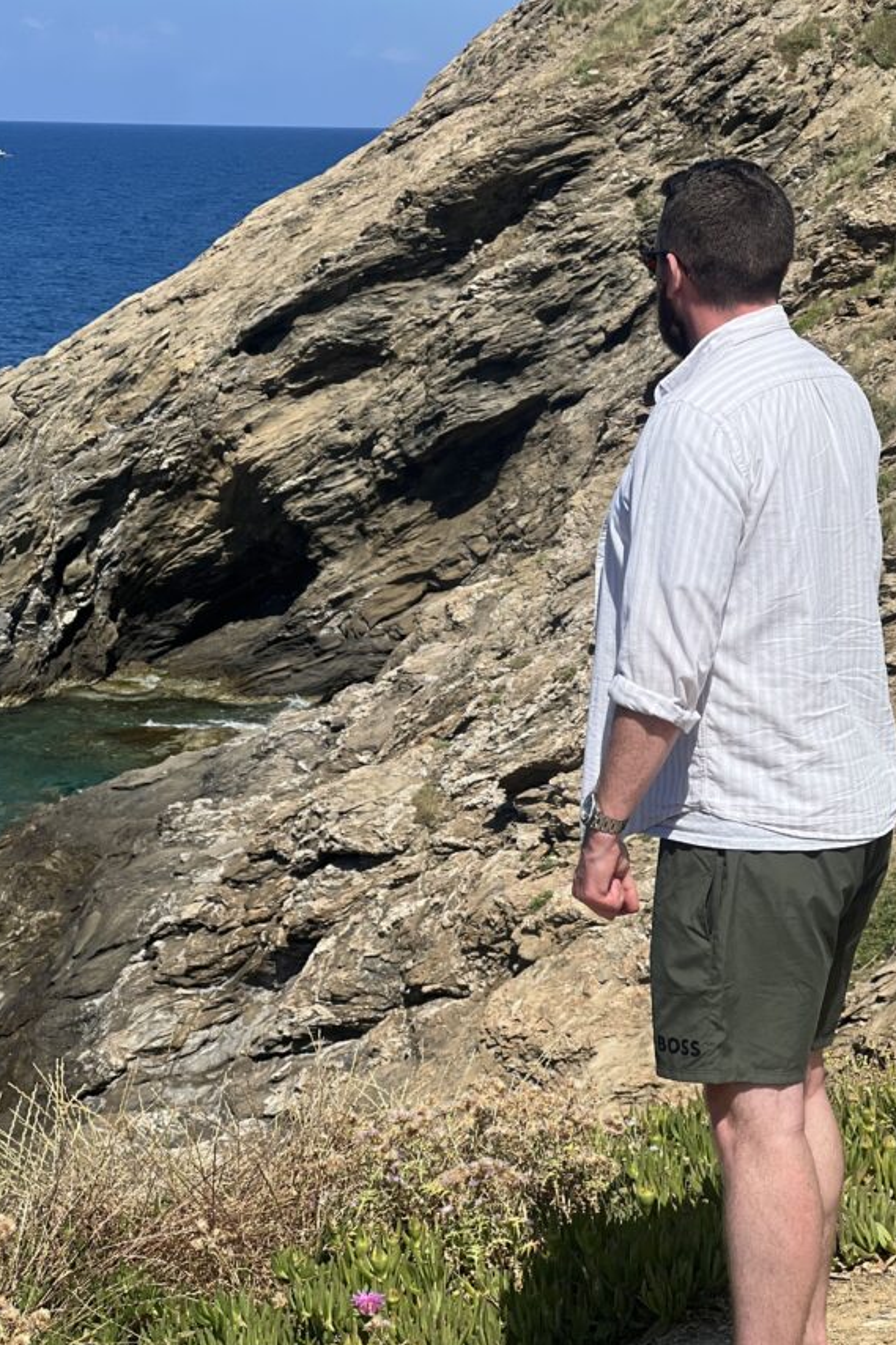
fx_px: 3585
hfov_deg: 14.2
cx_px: 548
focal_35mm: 96
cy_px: 576
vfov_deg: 21.2
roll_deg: -1.2
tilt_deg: -6.4
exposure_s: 1/1024
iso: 32
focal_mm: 9
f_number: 2.8
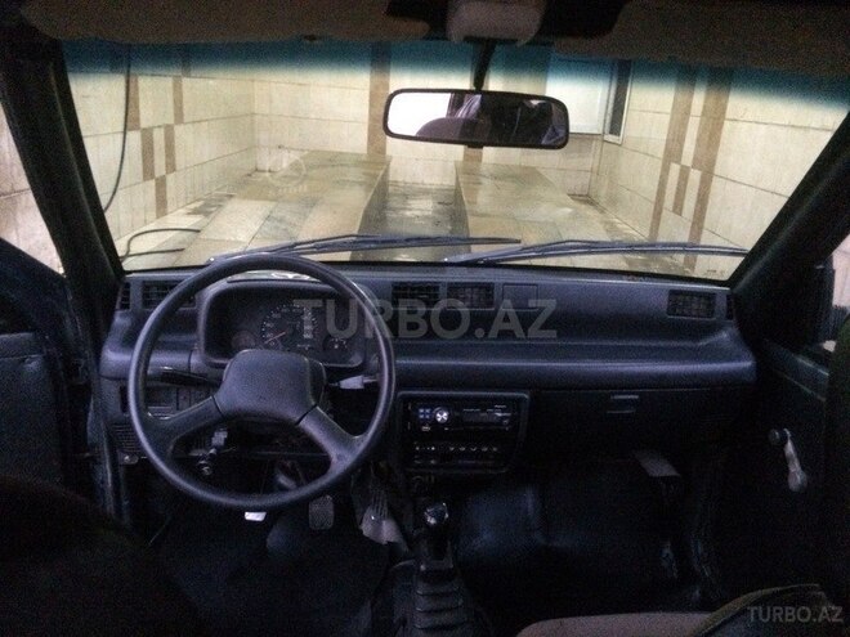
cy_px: 318
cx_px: 425
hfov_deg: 61.7
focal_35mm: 29
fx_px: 712
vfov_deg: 48.2
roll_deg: -5.0
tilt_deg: -17.1
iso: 2000
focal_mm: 4.15
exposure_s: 1/17
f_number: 2.2
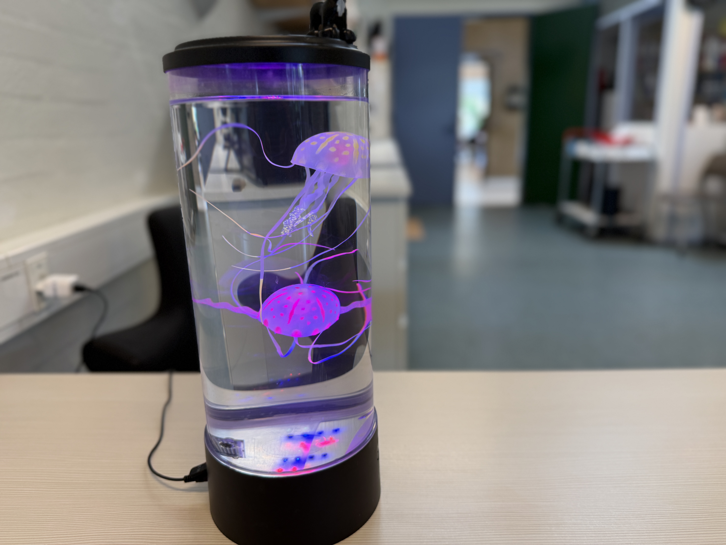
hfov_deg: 71.6
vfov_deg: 56.8
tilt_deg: -15.3
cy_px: 272
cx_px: 363
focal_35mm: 24
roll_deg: +1.0
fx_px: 503
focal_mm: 6.76
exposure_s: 1/100
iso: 100
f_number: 1.78
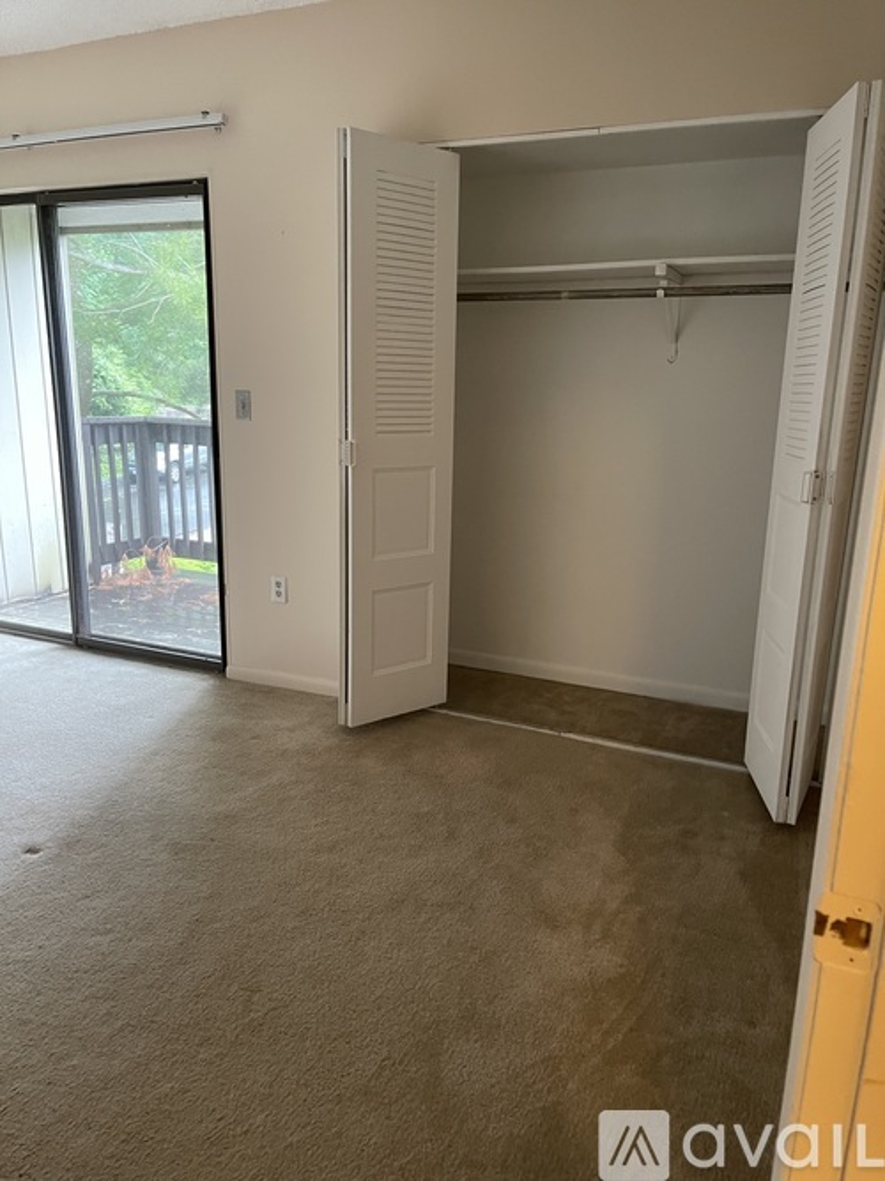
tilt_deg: -13.5
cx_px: 442
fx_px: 852
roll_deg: -2.0
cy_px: 590
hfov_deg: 54.9
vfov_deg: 69.4
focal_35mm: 25
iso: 500
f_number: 1.6
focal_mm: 5.1
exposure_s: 1/40
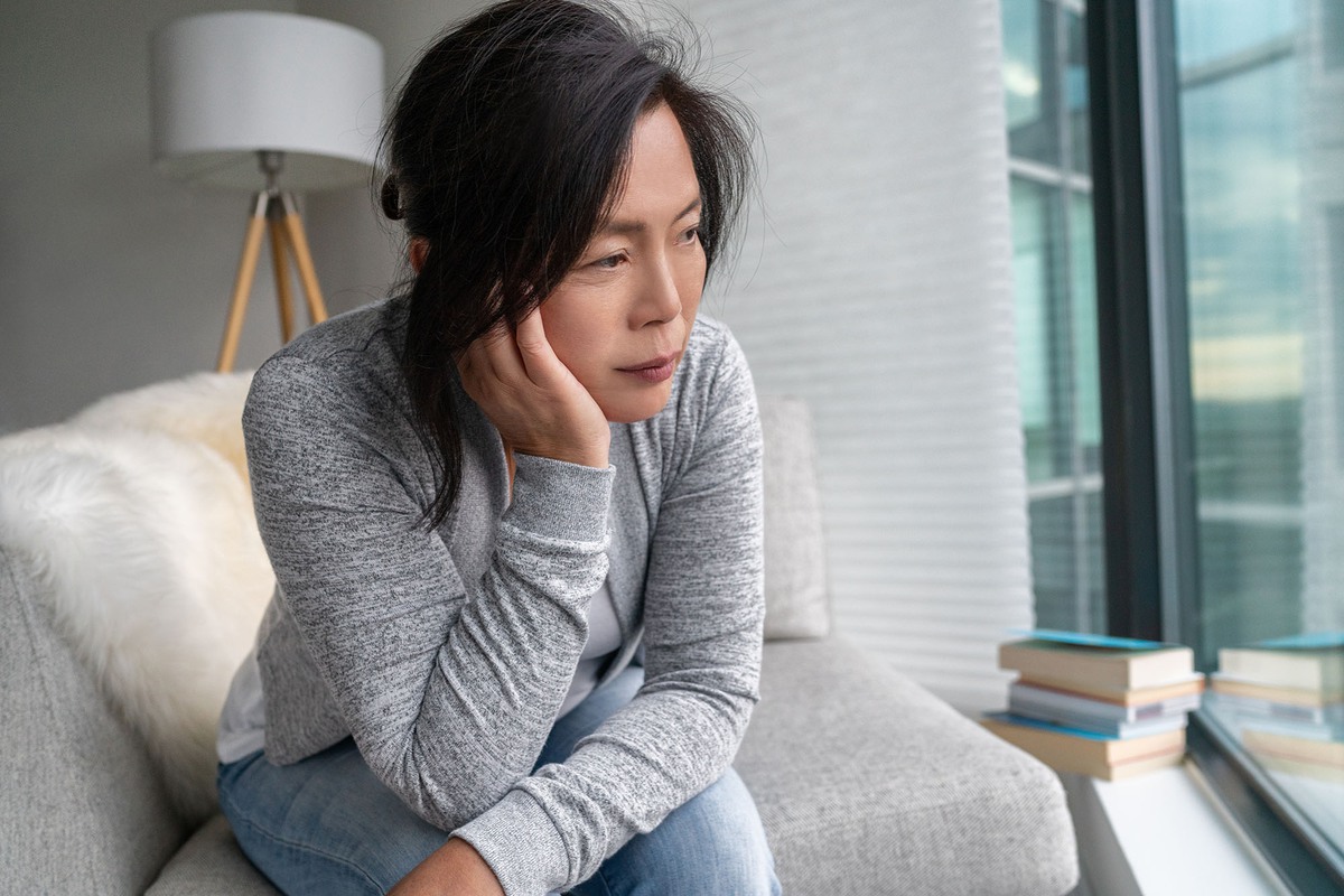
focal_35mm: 35
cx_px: 672
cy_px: 448
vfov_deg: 37.9
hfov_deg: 54.4
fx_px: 1307
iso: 1250
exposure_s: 1/160
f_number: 4
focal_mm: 35
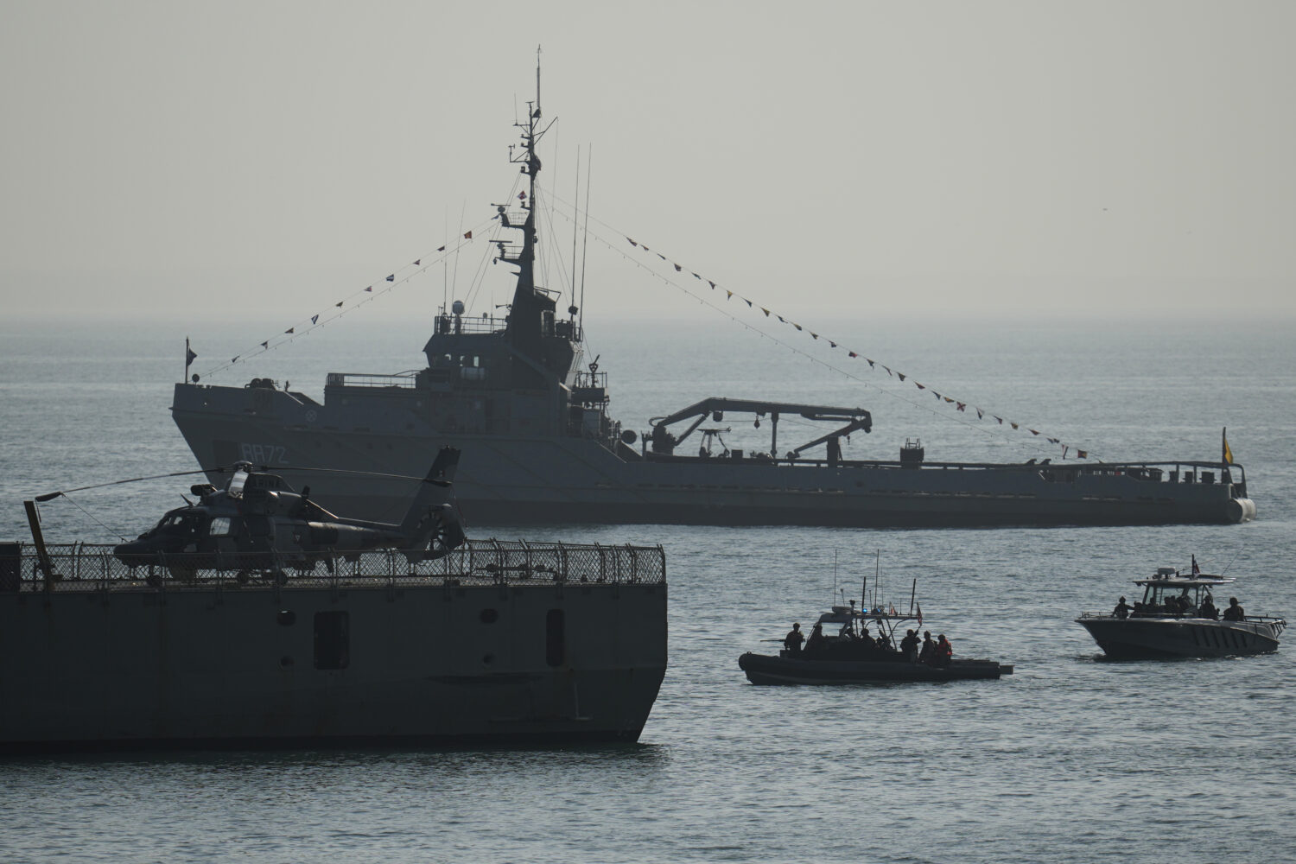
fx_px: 21598
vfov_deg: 2.3
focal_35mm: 600
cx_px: 648
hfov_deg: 3.4
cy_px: 432
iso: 100
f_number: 3.2
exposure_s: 1/8000
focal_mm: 400
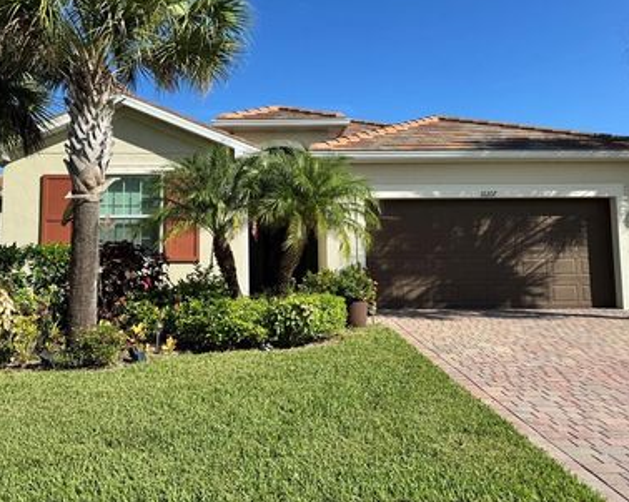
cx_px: 276
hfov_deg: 57.0
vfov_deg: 46.9
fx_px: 577
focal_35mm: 31
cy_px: 205
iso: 80
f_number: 1.78
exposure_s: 1/4049
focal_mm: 6.76
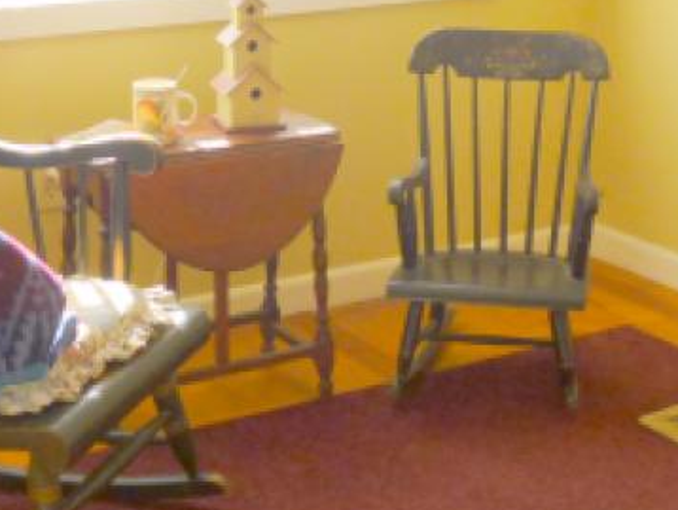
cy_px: 24
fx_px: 1568
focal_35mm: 80
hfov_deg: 24.4
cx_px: 350
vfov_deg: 18.1
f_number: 3.1
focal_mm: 5
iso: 100
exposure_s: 1/100
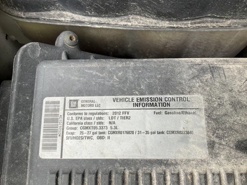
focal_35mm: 29
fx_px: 207
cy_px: 92
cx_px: 124
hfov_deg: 61.7
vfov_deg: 48.2
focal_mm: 3
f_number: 1.8
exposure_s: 1/122
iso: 20
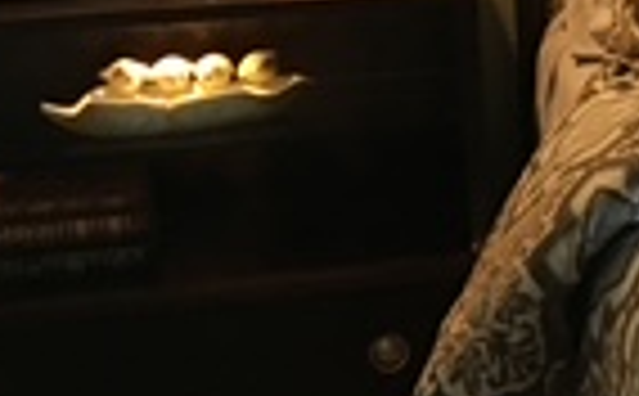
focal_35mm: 139
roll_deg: -0.3
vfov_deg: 9.2
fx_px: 2415
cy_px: -112
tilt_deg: -9.7
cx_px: 1228
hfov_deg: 13.2
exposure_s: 1/30
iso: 125
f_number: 2.2
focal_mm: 4.15
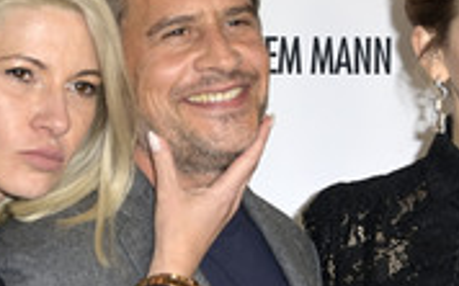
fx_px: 2975
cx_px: 236
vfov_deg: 5.5
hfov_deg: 8.8
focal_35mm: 238
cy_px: 227
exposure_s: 1/250
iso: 400
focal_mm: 92
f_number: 5.6
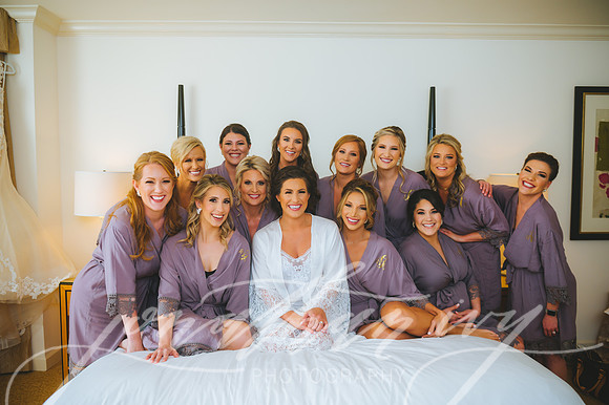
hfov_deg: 65.5
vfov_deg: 46.4
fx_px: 473
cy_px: 202
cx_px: 304
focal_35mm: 28
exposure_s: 1/250
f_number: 2.8
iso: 400
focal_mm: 28
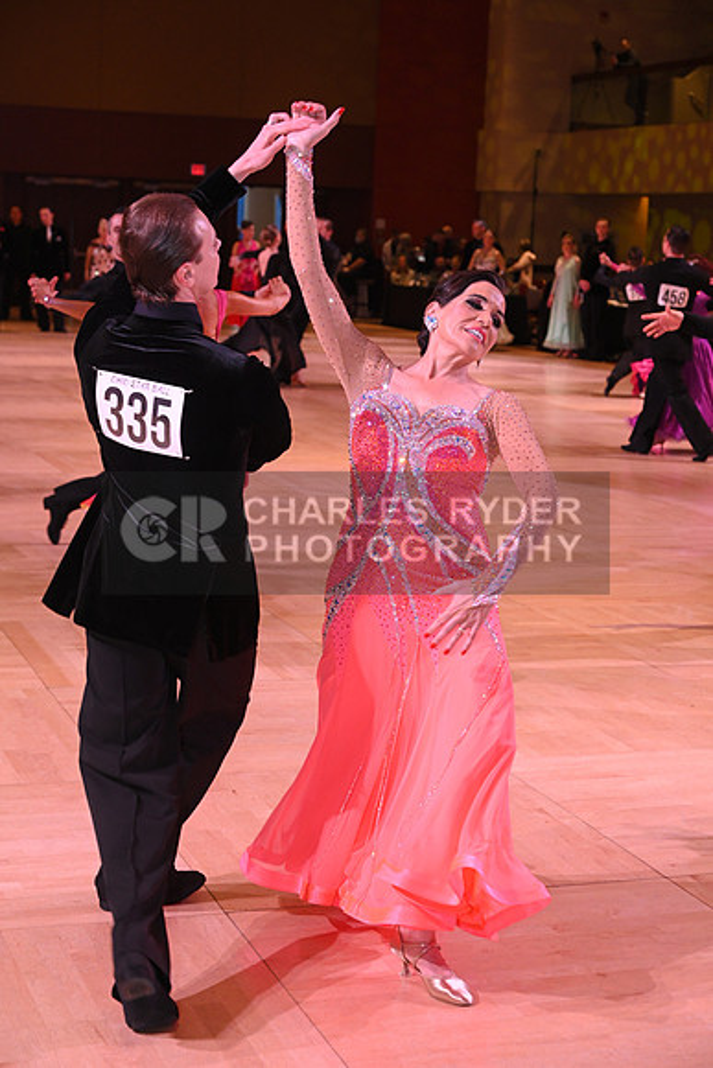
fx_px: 1930
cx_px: 356
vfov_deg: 31.0
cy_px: 534
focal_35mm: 65
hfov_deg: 20.9
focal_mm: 65
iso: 2500
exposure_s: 1/200
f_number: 5.6
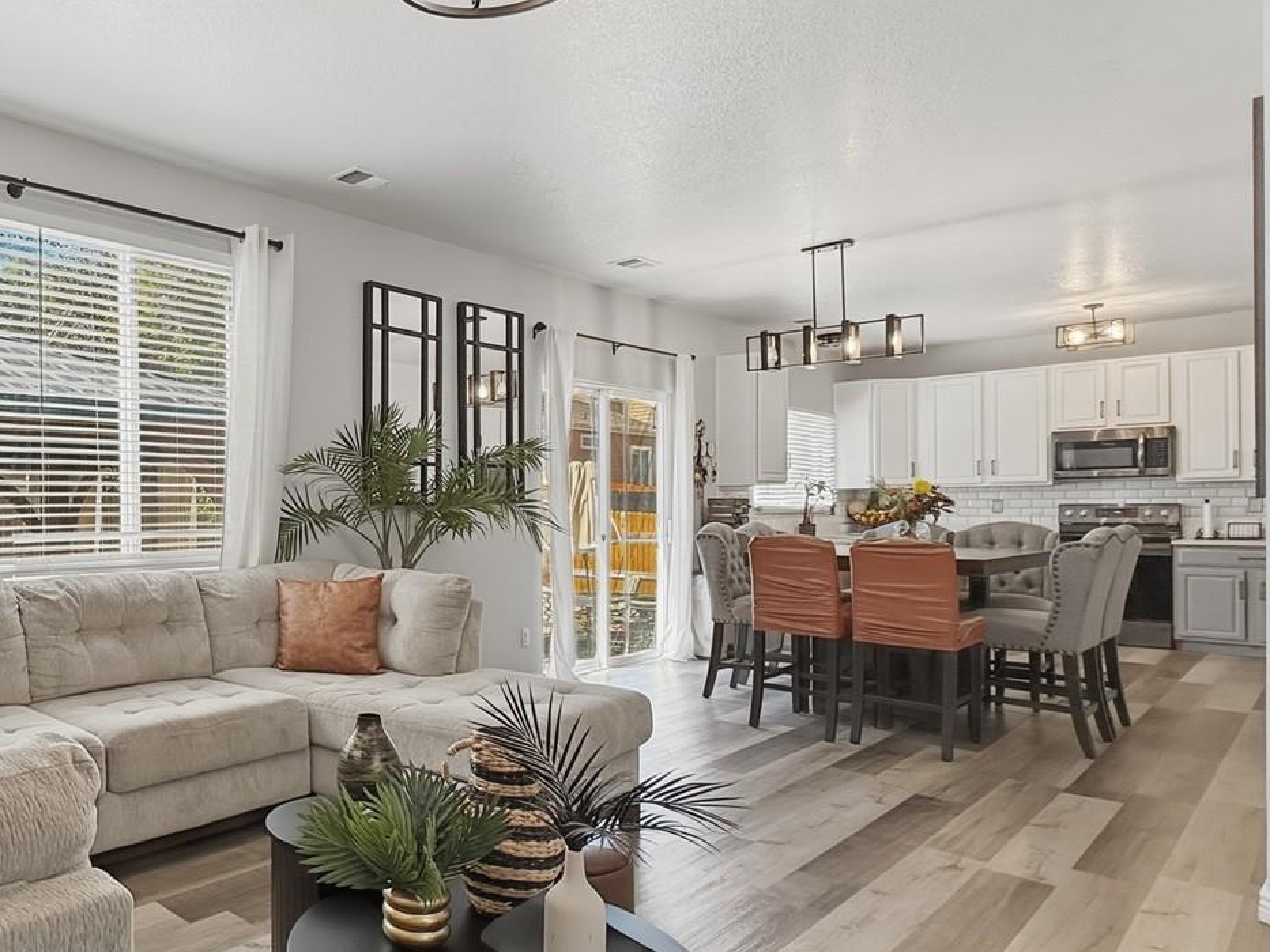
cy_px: 520
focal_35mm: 24
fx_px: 881
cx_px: 230
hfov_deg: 64.4
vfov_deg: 56.7
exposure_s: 1/137
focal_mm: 2.2
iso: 50
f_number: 2.2
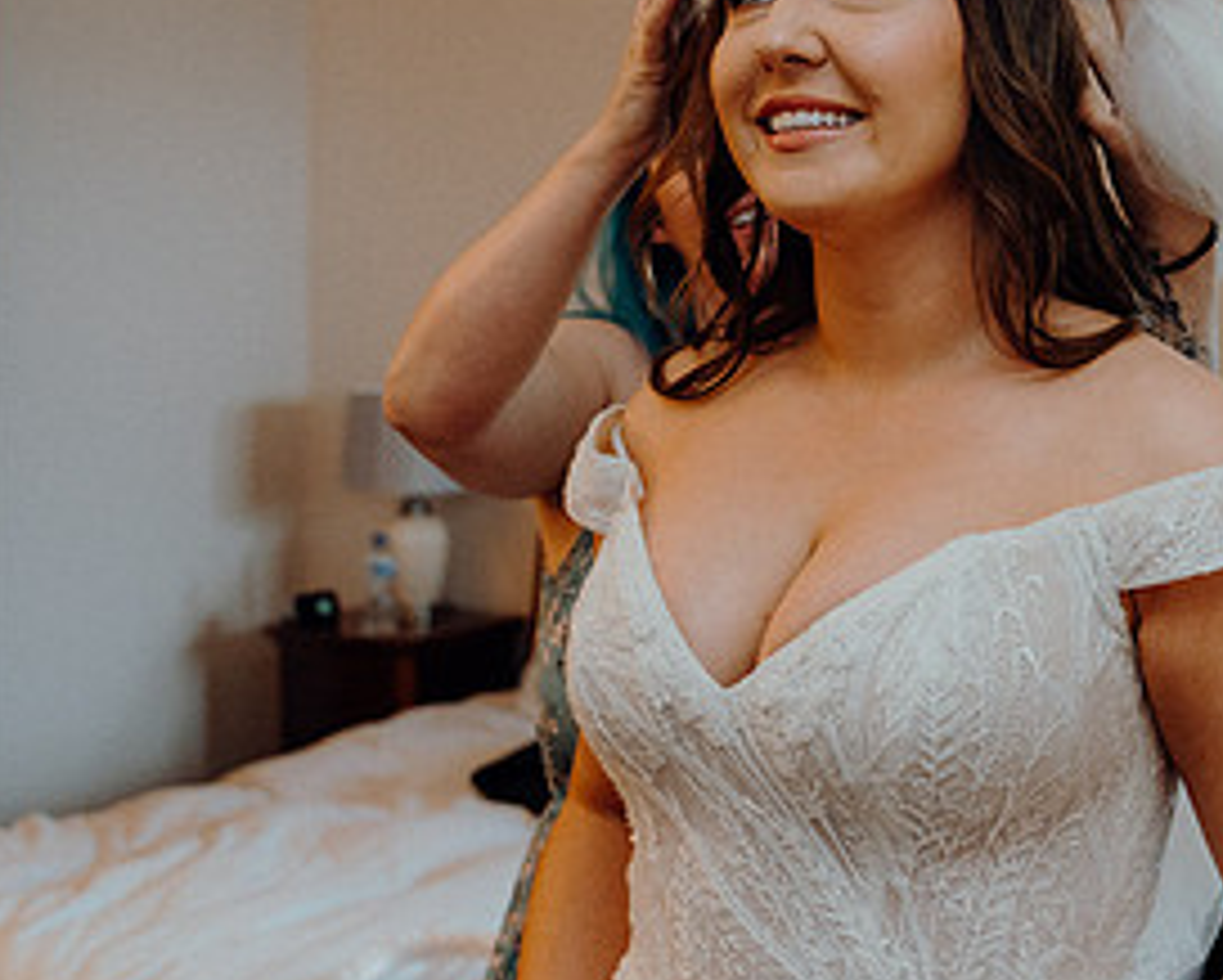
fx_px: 2463
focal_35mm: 68
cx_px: 962
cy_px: 402
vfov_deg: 22.5
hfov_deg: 27.4
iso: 2500
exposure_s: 1/200
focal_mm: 34
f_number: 3.5
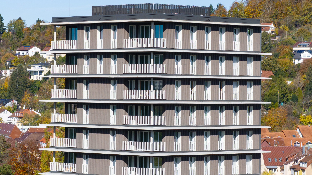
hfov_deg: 11.9
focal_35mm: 181
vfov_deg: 6.7
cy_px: 73
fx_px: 1497
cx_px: 156
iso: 100
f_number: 3.4
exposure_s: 1/640
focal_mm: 30.71
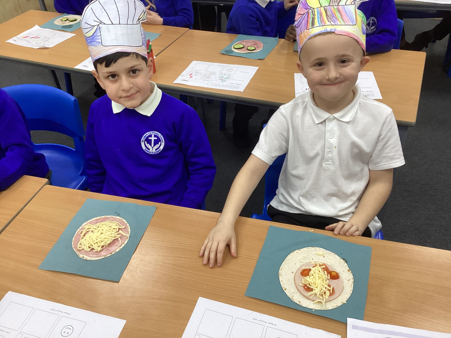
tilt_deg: -39.7
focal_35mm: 31
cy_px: 169
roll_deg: +3.9
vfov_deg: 45.4
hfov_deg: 58.4
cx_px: 226
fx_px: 404
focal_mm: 3.3
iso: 160
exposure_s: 1/60
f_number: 2.4
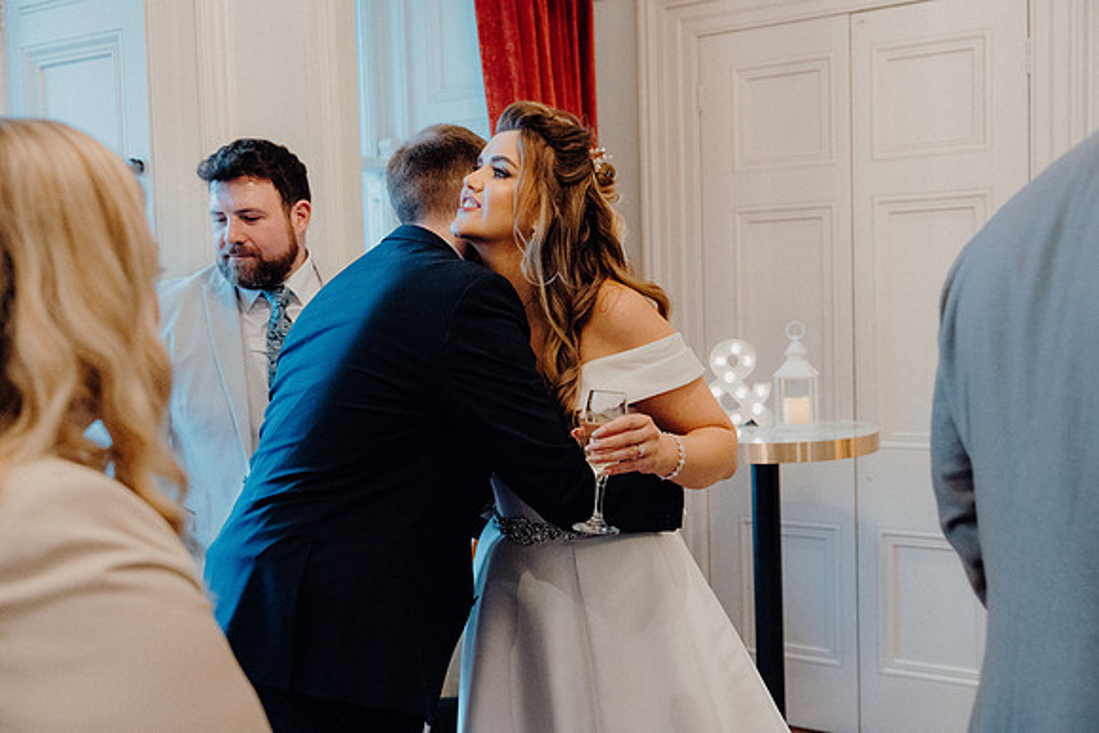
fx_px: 1069
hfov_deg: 54.4
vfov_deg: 37.9
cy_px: 366
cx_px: 550
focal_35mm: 35
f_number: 3.5
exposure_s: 1/200
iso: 5000
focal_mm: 35
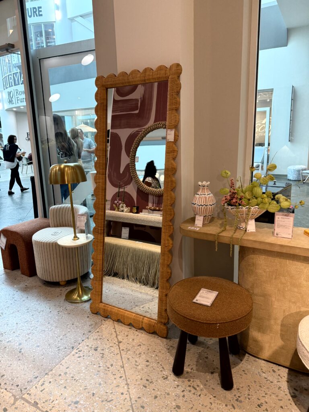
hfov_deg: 56.8
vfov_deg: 71.6
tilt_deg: -14.2
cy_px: 206
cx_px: 154
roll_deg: -0.5
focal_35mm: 24
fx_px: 286
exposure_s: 1/60
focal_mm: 6.76
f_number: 1.78
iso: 160
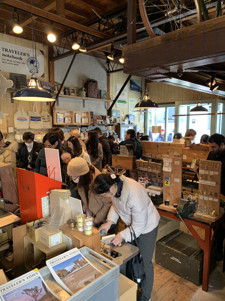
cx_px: 112
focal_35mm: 26
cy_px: 150
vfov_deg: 67.3
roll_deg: -1.1
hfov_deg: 53.1
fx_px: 225
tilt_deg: -6.3
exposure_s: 1/50
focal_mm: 4.25
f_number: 1.8
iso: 100
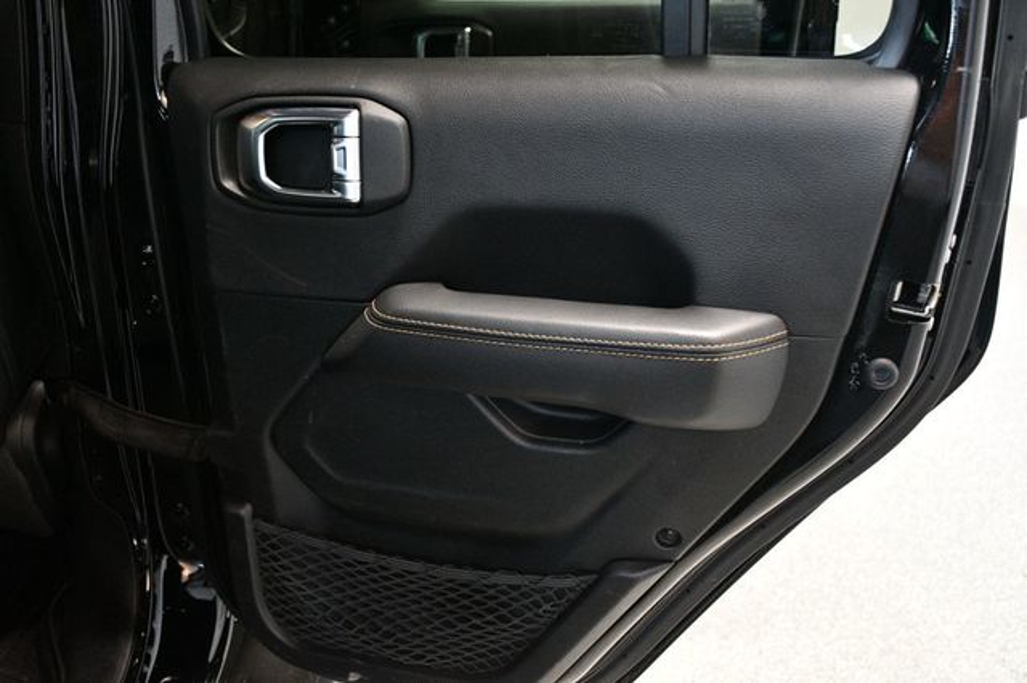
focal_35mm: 36
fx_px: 1026
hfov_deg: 53.2
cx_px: 514
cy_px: 342
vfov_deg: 36.8
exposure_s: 1/60
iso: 4500
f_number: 3.8
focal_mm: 24
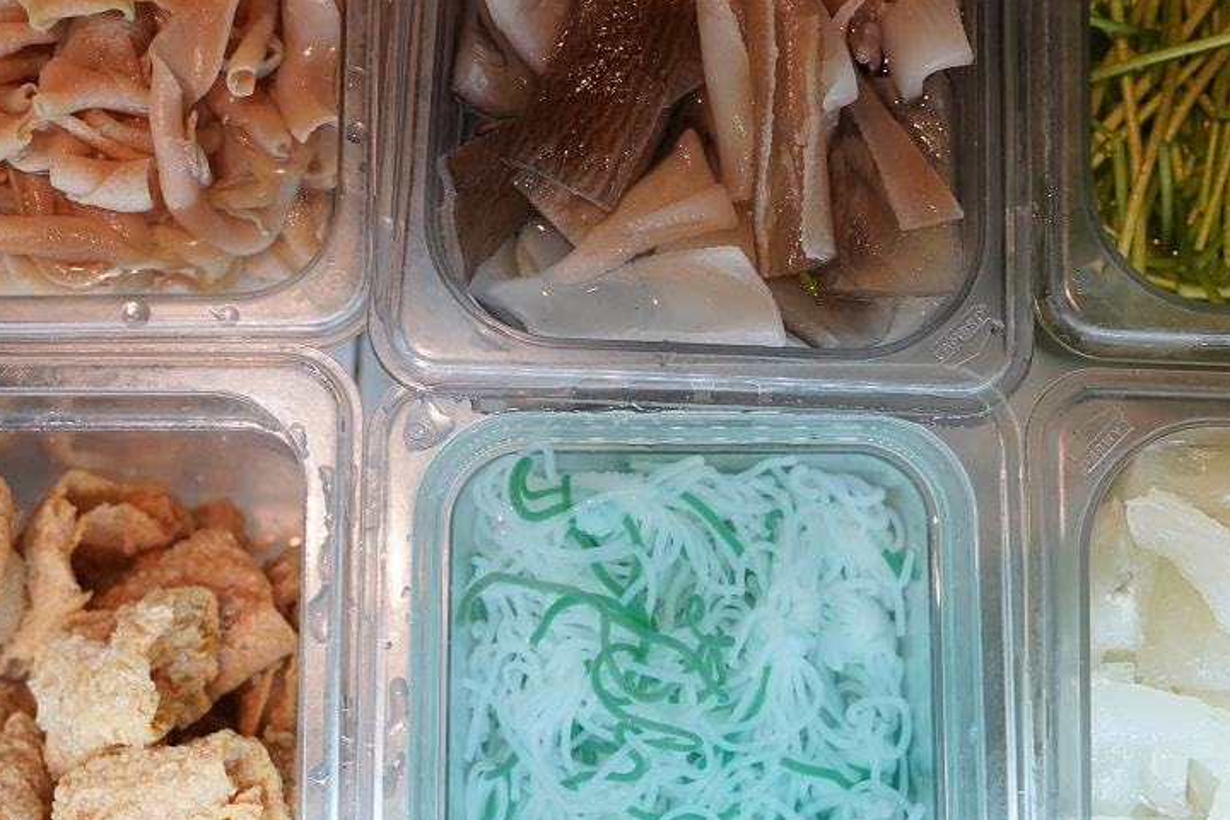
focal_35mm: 50
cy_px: 350
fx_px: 1708
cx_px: 676
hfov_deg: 39.6
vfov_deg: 27.0
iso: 800
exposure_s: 1/160
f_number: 4
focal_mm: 30
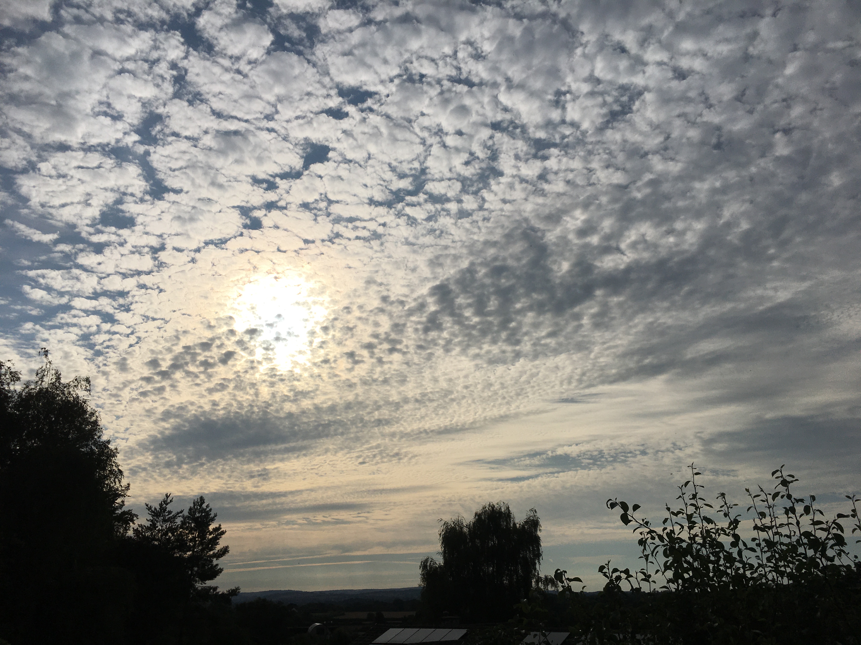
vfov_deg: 48.2
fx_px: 721
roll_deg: +0.2
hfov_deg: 61.7
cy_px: 322
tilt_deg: +22.5
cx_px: 430
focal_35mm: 29
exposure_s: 1/10989
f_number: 2.2
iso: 25
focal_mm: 4.15
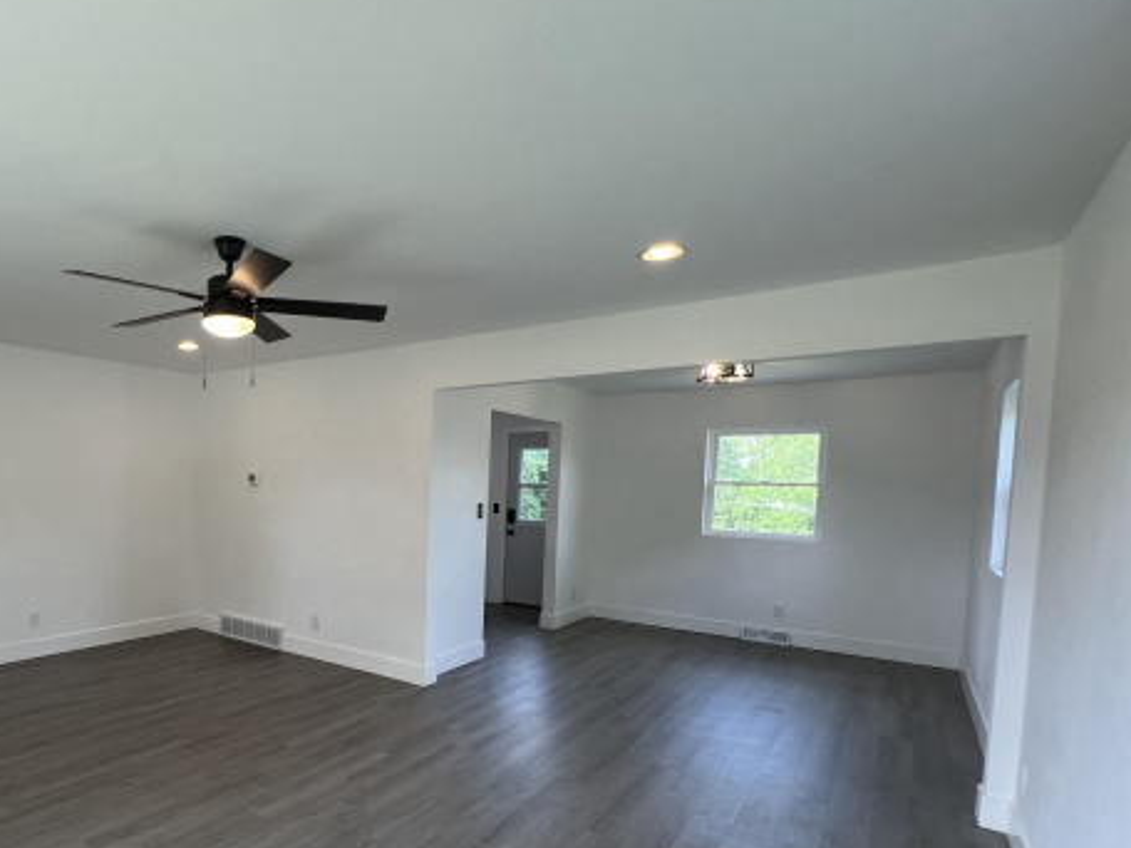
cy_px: 523
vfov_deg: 67.8
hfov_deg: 80.3
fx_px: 621
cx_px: 331
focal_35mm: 19
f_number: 1.8
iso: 64
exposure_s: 1/120
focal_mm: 1.57
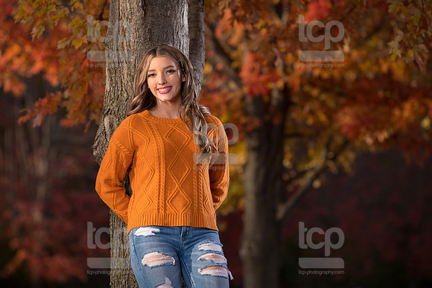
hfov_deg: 8.9
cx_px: 191
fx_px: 2761
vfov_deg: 6.0
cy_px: 134
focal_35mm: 230
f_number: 4.5
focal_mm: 200
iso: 50
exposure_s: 1/250
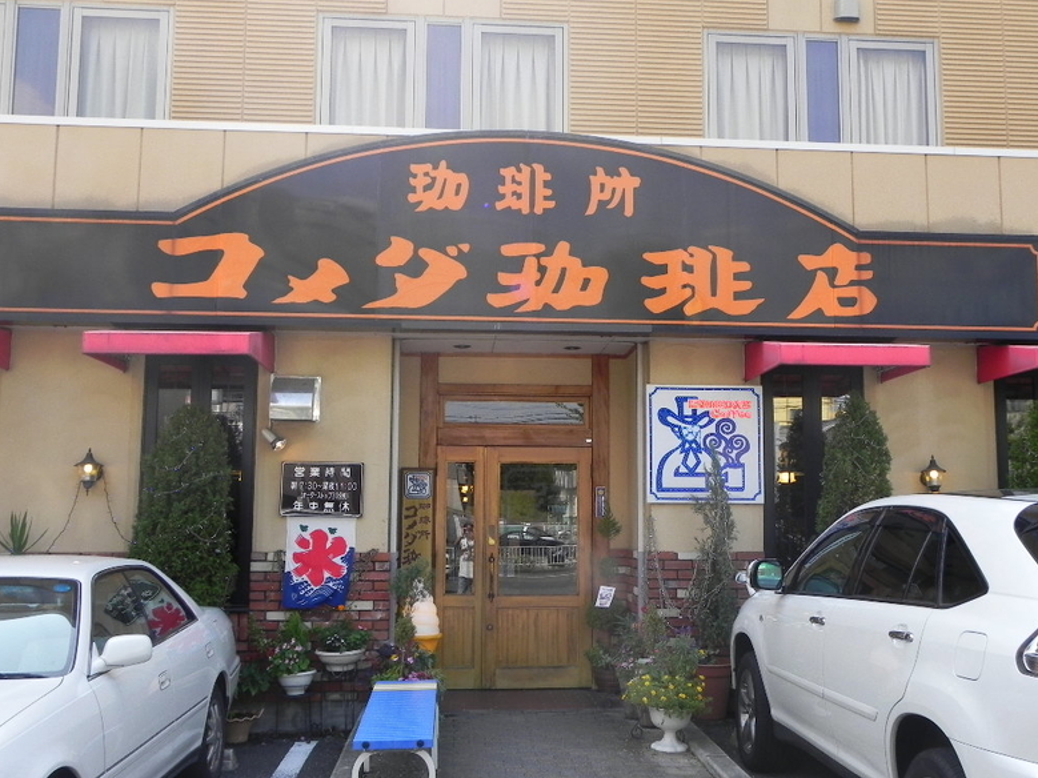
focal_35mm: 38
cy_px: 394
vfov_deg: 37.7
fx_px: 1139
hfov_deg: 49.0
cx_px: 525
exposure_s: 1/224
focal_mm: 6.6
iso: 160
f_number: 5
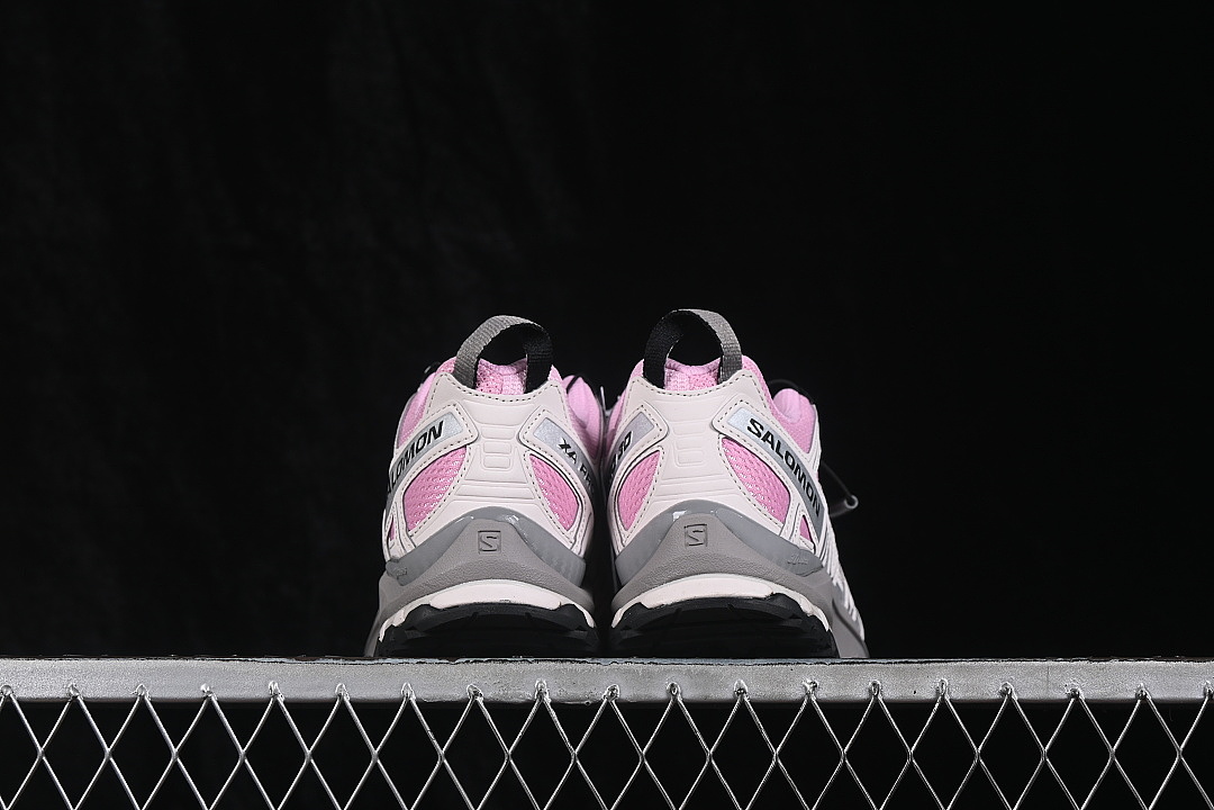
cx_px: 607
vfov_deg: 18.2
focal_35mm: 75
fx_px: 2529
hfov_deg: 27.0
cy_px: 405
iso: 160
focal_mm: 50
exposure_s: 1/80
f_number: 8
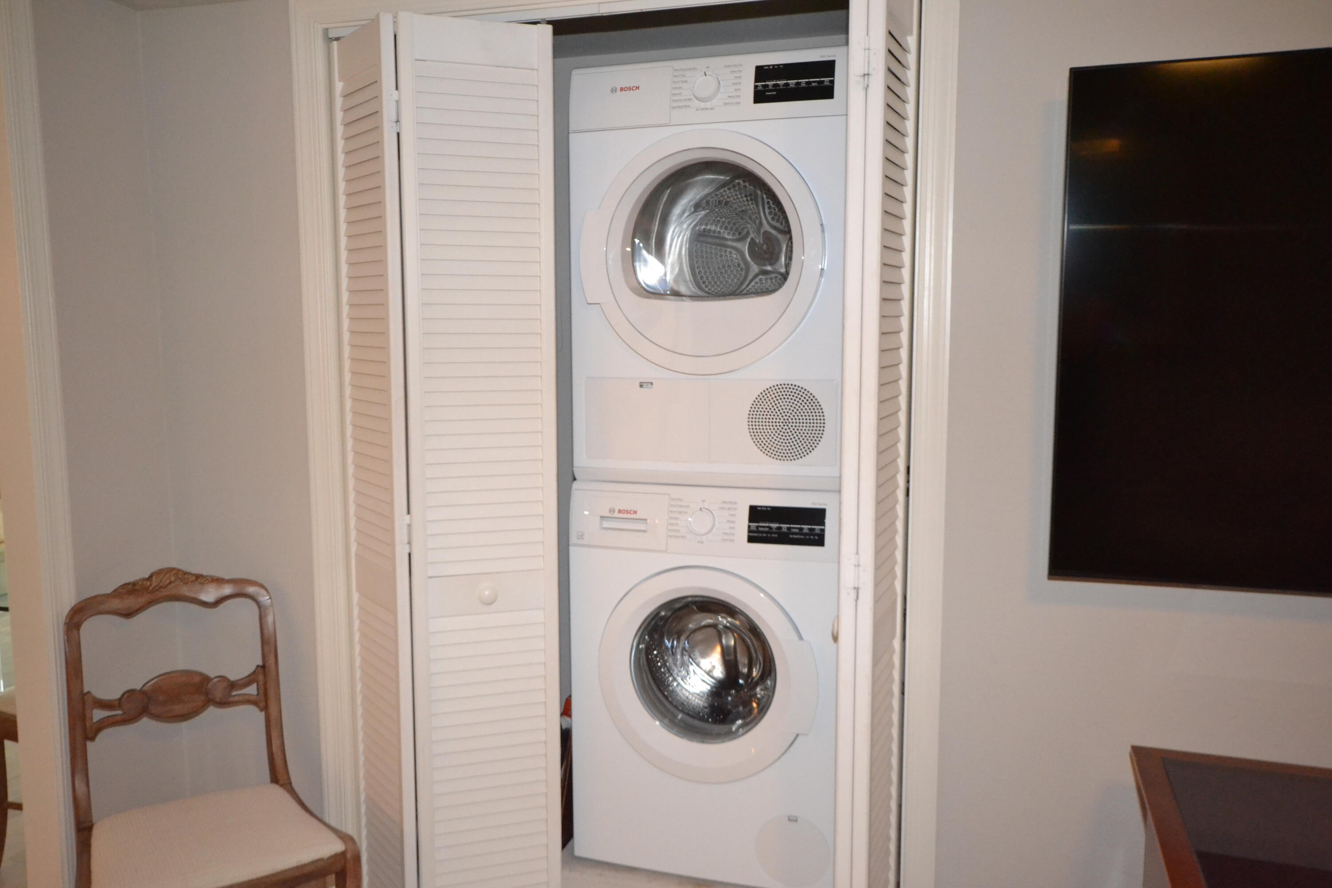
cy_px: 444
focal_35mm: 30
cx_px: 666
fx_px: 1110
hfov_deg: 61.9
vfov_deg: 43.6
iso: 3200
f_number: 5.6
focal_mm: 20
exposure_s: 1/60
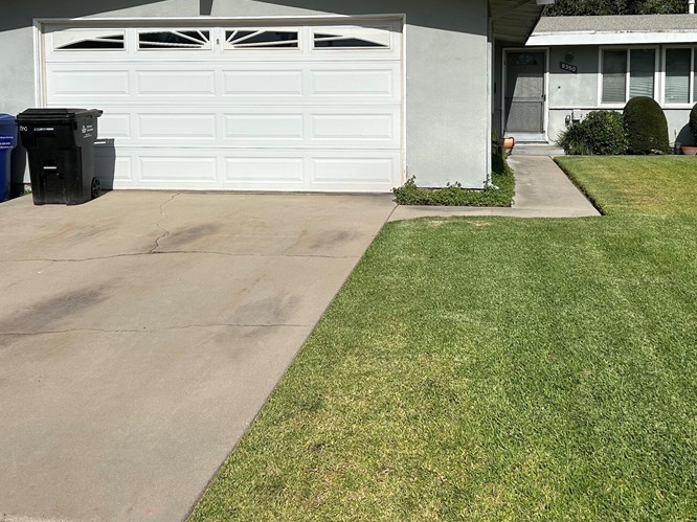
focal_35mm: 40
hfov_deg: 46.8
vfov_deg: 35.3
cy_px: 145
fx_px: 805
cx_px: 377
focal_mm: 5.7
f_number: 1.5
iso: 50
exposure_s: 1/9434
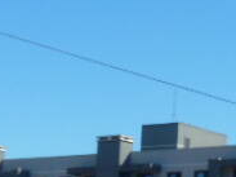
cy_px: 216
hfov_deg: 13.4
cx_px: 339
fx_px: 954
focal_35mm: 140
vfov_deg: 10.4
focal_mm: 4.5
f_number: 2.5
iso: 80
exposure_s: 1/1500
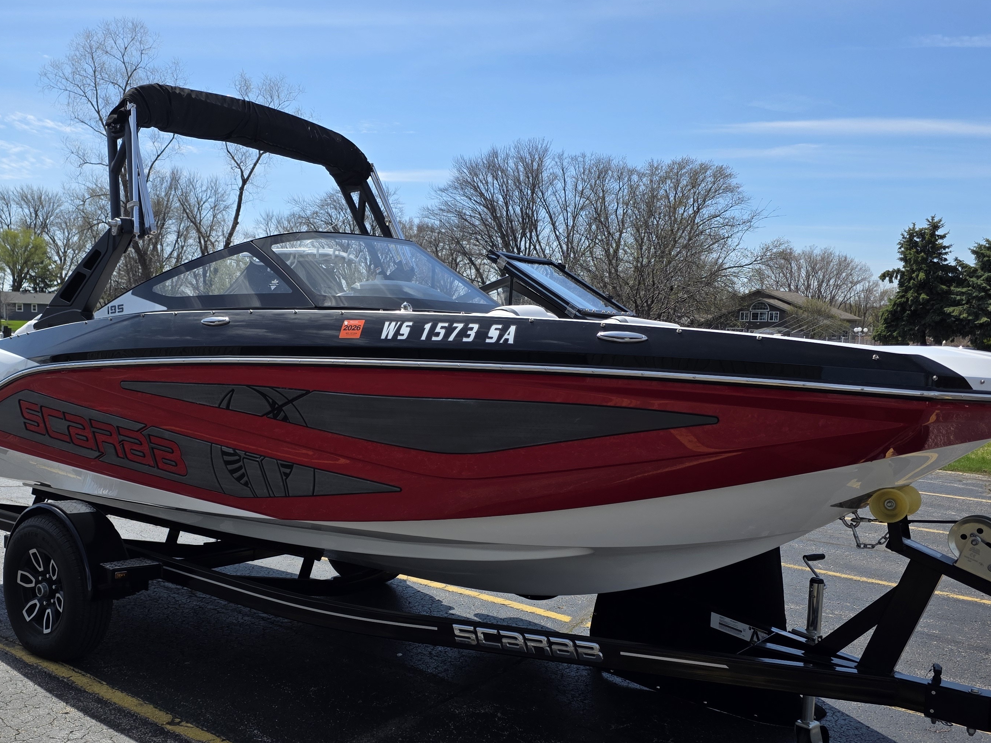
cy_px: 439
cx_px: 372
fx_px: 973
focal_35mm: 34
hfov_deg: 53.4
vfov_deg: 41.6
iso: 80
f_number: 1.7
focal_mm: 6.3
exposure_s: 1/5153
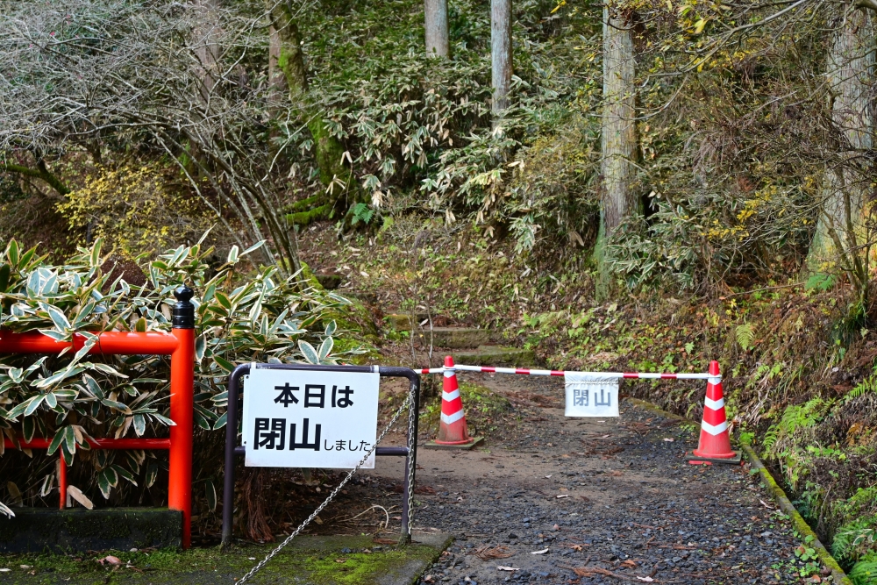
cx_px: 438
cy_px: 292
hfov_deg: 43.0
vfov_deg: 29.4
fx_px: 1115
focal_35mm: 46
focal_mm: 30.5
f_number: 4.8
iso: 160
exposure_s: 1/20
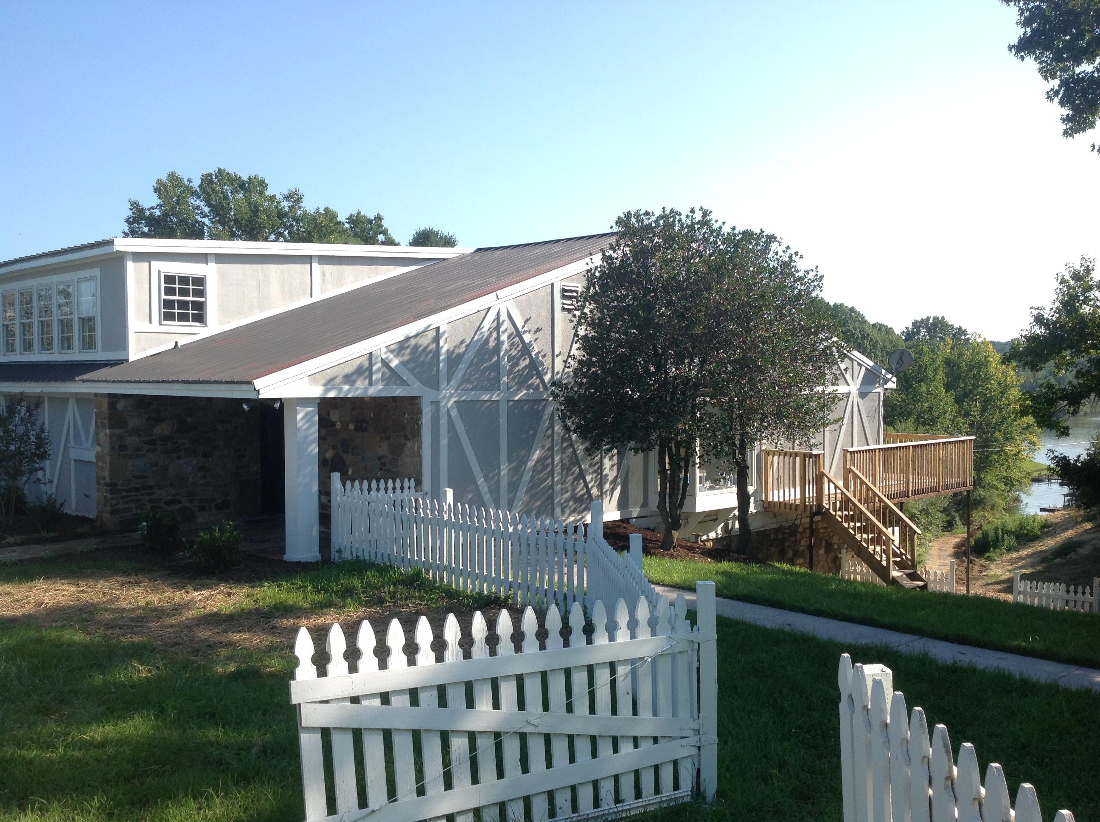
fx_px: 1111
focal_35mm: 35
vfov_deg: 40.6
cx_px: 550
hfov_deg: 52.7
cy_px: 411
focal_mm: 4.28
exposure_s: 1/864
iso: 50
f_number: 2.4
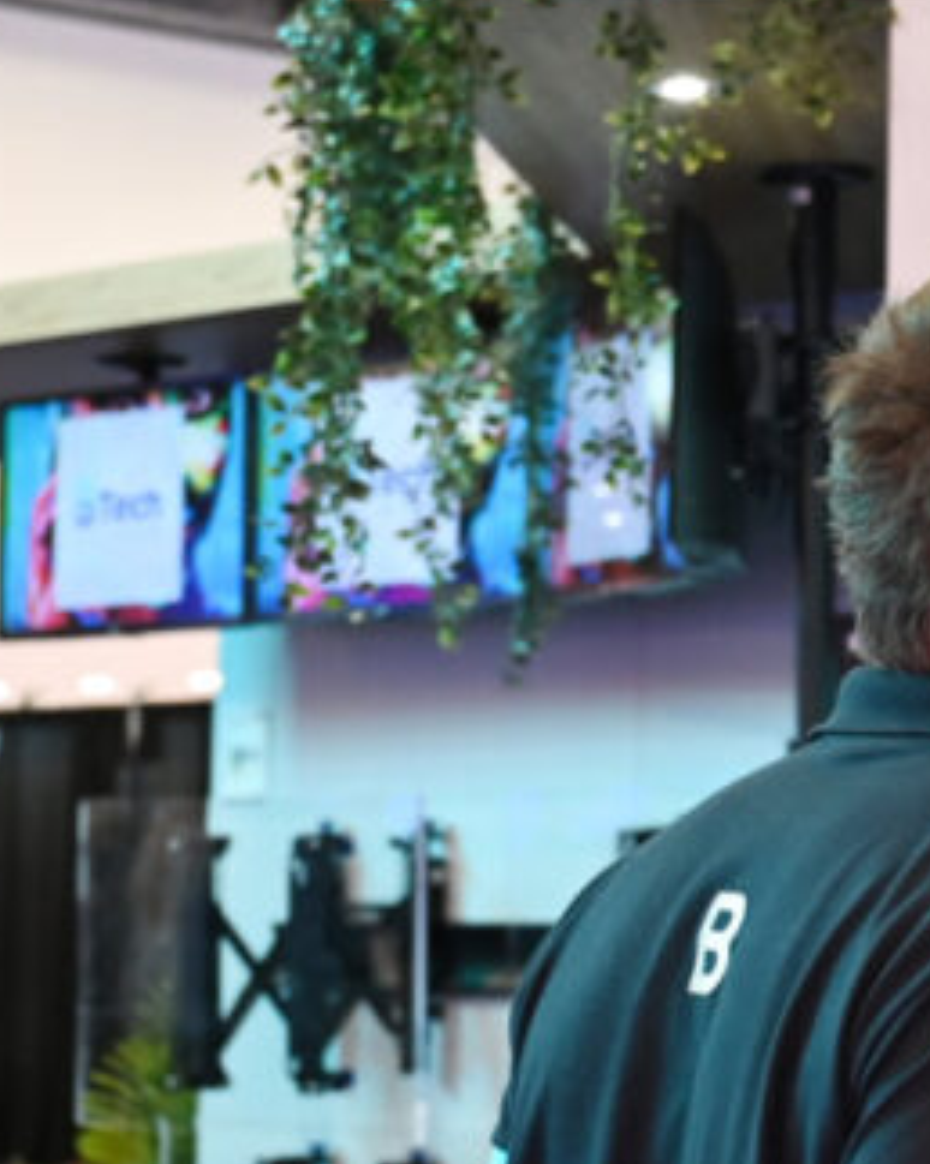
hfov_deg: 11.1
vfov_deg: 15.1
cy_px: 350
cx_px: 1804
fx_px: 4374
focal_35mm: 127
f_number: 3.2
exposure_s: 1/125
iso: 1250
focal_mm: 32
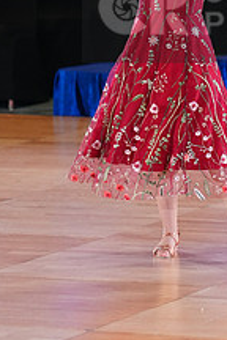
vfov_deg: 5.7
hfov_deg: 3.8
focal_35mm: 362
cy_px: 11
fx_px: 3424
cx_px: 300
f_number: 2.8
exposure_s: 1/500
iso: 2500
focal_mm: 135
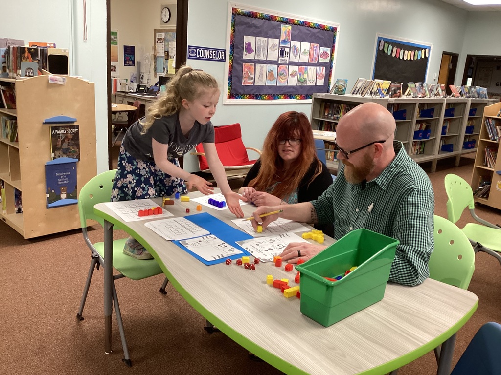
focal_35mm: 31
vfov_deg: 45.4
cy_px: 188
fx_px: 449
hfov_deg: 58.4
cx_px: 250
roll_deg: -2.9
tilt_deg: -13.2
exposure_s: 1/60
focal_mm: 3.3
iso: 250
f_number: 2.4
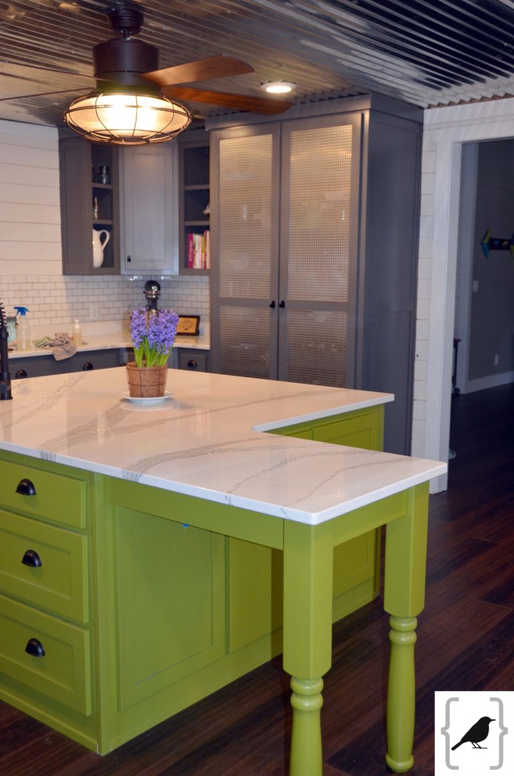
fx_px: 839
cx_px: 257
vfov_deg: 49.6
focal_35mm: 39
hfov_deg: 34.1
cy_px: 388
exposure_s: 1/60
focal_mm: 26
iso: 560
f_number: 4
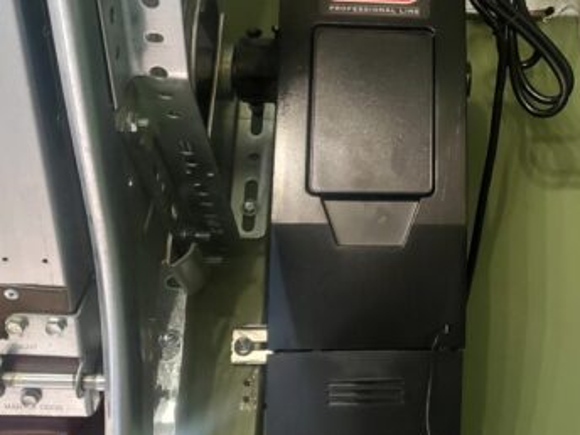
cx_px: 459
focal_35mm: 58
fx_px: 972
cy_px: 160
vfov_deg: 25.2
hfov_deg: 32.4
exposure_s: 1/40
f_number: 1.5
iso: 400
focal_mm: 4.3
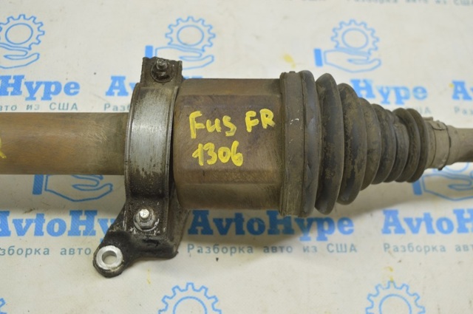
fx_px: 669
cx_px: 236
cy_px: 157
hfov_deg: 38.9
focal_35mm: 51
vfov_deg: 26.4
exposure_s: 1/20
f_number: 5.6
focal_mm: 34
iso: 400
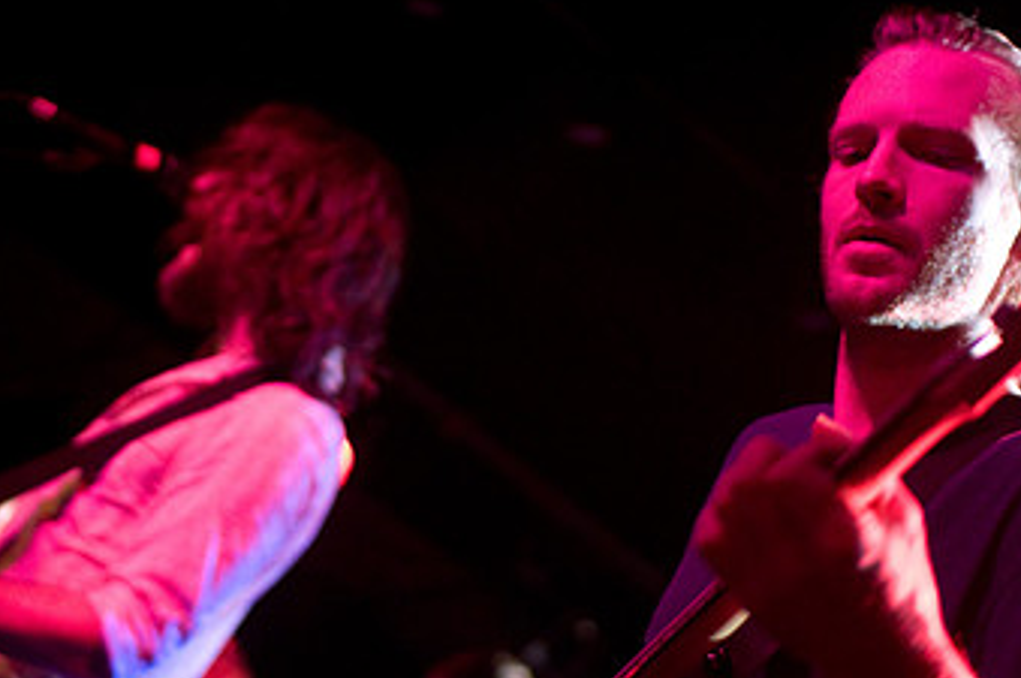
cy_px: 318
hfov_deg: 26.2
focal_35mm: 77
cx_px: 352
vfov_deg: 17.7
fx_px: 2181
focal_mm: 30
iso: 1250
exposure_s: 1/60
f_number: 1.8
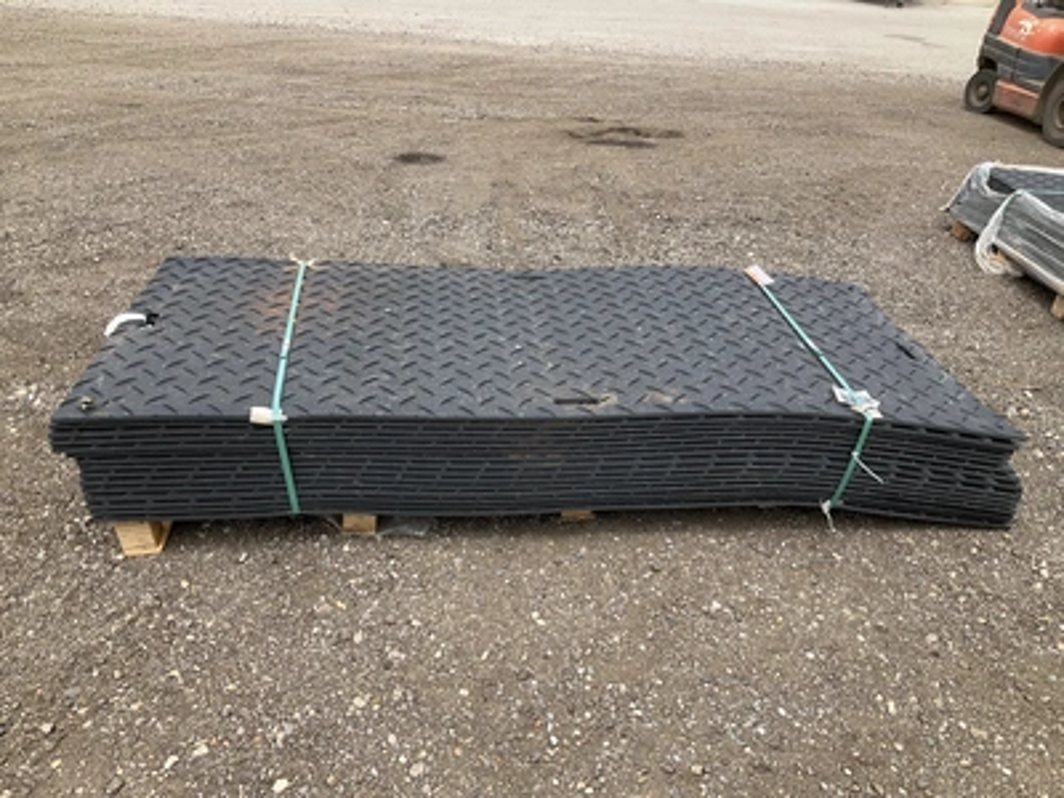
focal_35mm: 29
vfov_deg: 48.2
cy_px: 399
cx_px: 532
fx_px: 891
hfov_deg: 61.7
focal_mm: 3
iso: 25
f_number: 1.8
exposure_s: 1/929
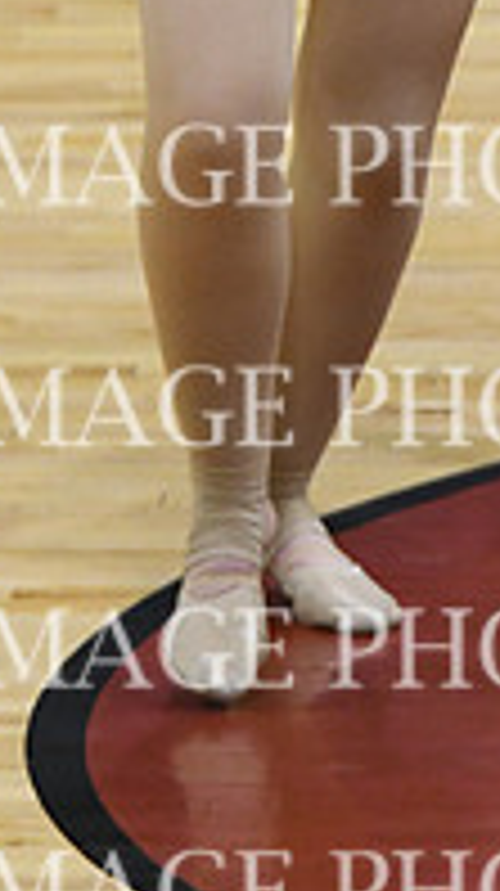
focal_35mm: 922
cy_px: -198
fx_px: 21787
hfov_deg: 1.3
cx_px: 300
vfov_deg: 2.3
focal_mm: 200
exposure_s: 1/400
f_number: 3.5
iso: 4000
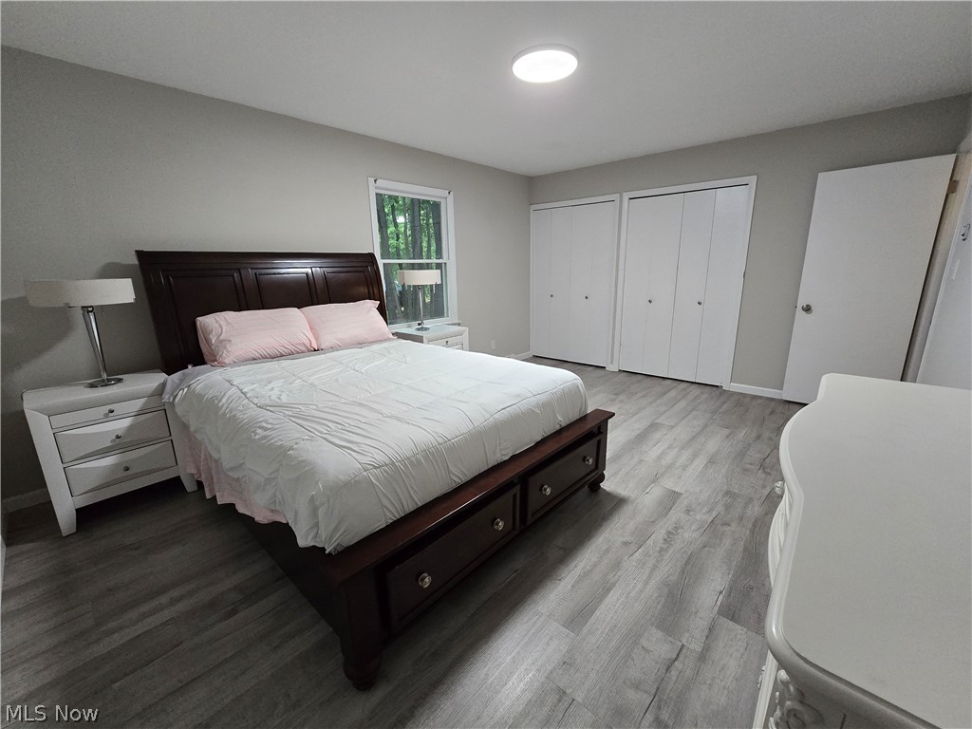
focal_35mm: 13
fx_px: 365
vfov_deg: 89.9
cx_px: 486
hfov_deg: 106.2
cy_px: 364
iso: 500
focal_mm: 2.2
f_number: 2.2
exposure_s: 1/60
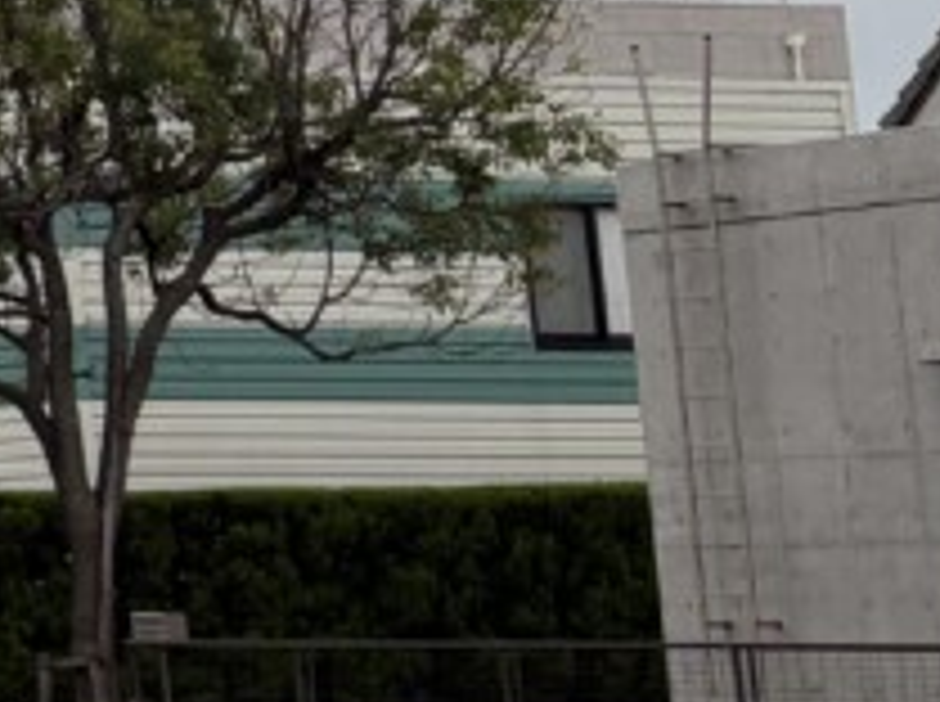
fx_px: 4392
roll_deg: +0.1
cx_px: -1907
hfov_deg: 9.5
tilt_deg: +5.2
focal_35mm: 162
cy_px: -70
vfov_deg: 9.1
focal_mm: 5.96
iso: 50
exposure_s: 1/341
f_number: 1.6
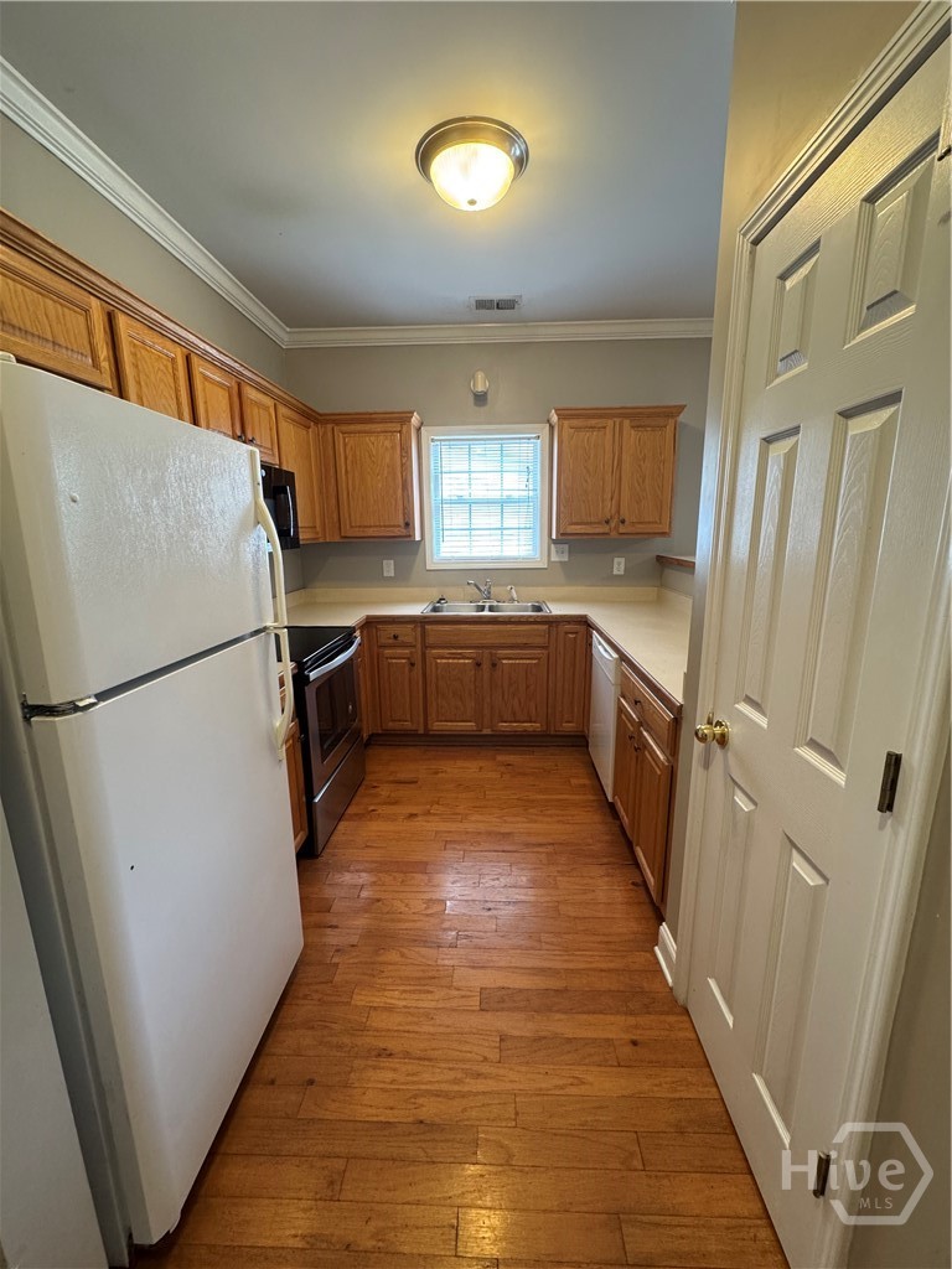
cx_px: 476
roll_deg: +0.4
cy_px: 634
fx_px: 513
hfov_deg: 85.7
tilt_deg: -12.3
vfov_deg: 102.1
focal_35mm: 14
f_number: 2.2
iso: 250
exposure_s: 1/60
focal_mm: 2.22
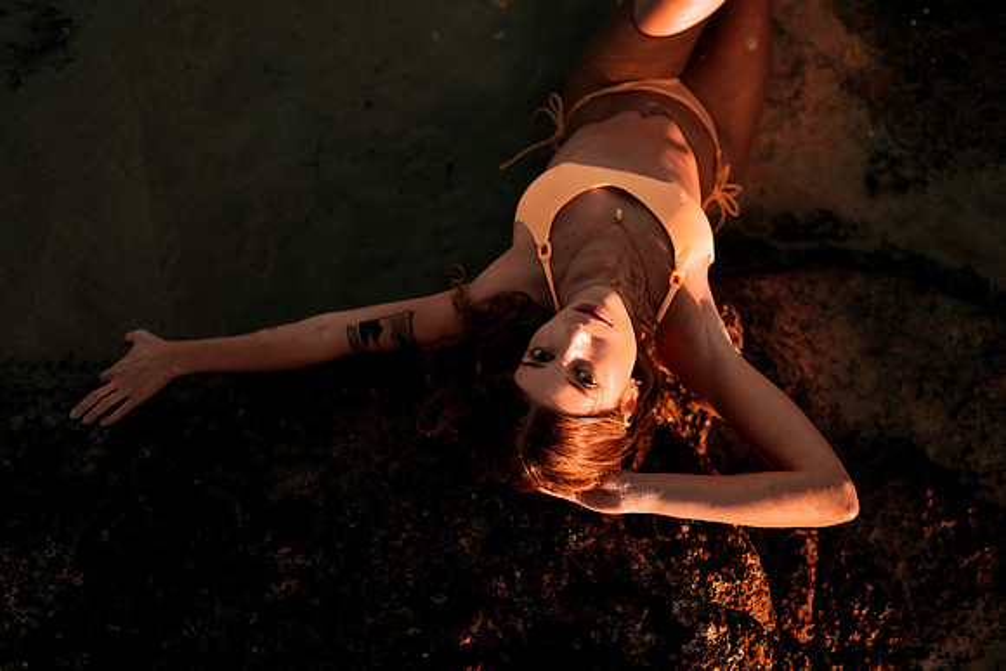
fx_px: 978
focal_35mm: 35
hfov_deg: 54.4
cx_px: 503
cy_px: 336
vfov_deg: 37.9
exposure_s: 1/800
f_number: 1.8
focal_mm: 35
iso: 50
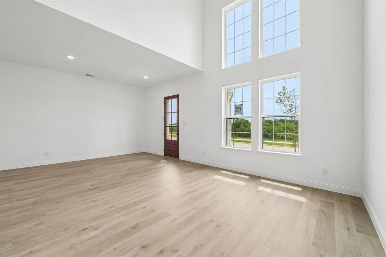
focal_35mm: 14
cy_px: 128
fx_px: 150
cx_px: 193
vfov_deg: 81.2
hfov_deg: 104.3
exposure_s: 1/500
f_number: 8
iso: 400
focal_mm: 14
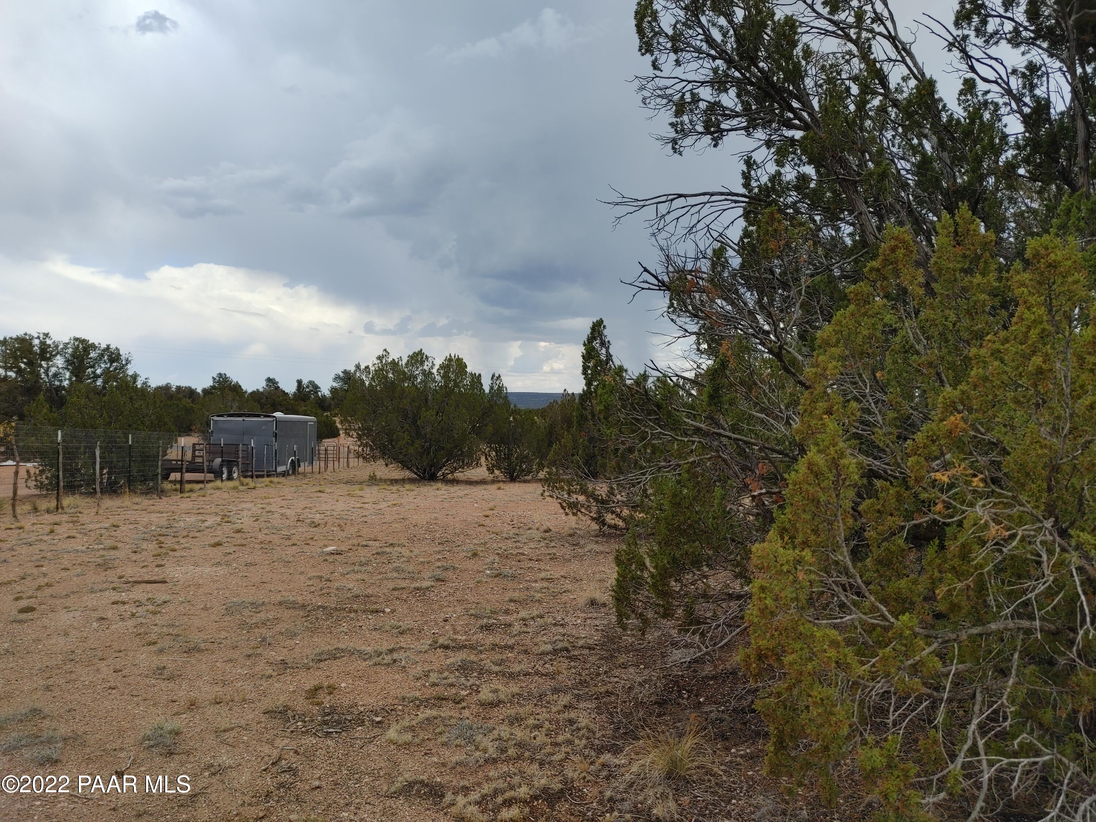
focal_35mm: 26
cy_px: 411
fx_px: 823
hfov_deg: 67.3
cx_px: 548
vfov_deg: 53.1
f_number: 1.8
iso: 50
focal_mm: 5.58
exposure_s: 1/1754
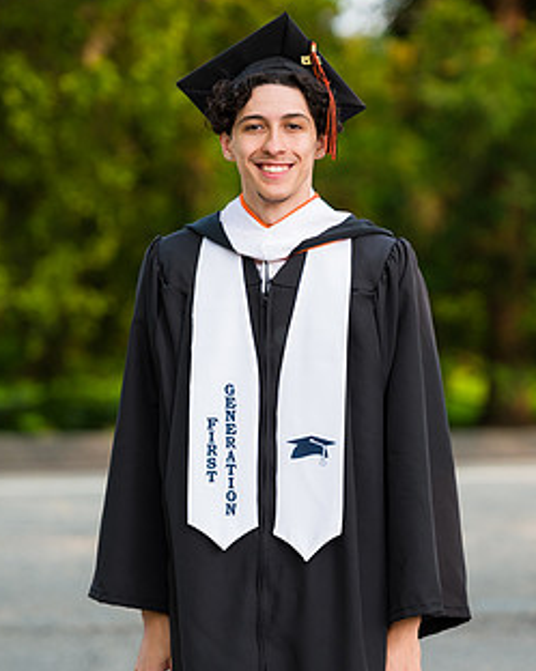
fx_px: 4031
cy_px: 331
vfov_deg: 9.5
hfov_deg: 7.6
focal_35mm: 203
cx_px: 292
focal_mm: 150
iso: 200
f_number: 3.2
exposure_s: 1/640
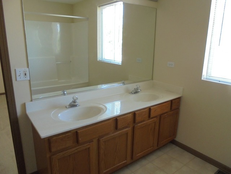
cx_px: 116
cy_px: 87
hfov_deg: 67.3
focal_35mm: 26
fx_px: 174
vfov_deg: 53.1
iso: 250
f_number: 3.5
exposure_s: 1/30
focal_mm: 4.6
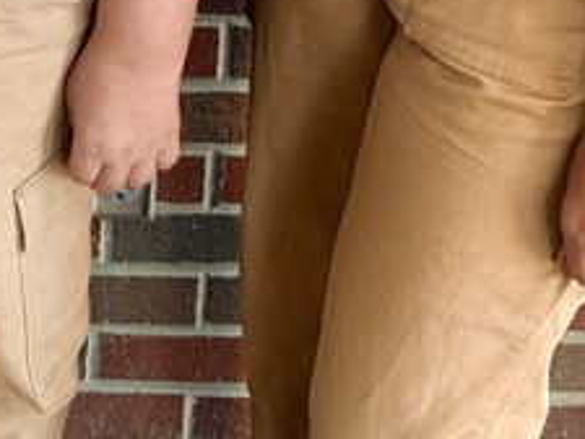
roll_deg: +0.6
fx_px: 1843
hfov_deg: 15.8
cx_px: -411
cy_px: -455
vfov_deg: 12.0
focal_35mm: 109
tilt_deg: -14.4
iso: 160
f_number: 1.78
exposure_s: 1/120
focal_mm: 6.76
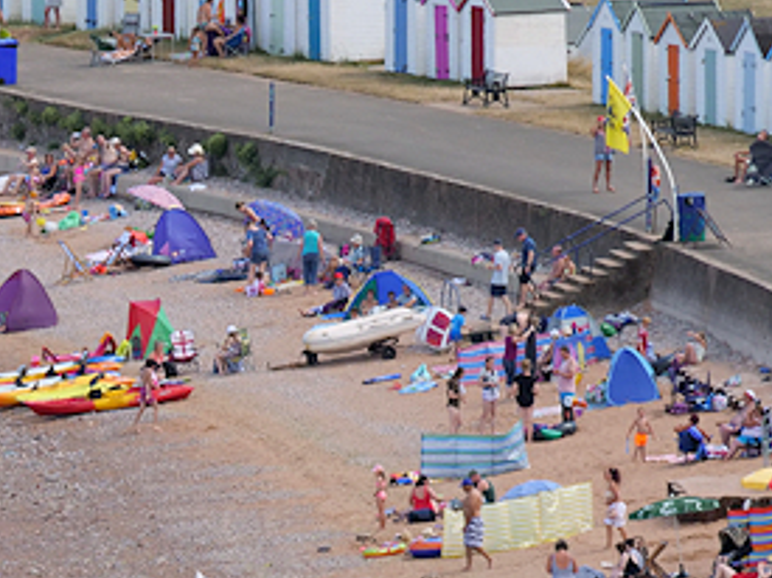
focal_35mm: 816
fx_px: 18190
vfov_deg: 1.8
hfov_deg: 2.4
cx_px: 115
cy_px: 497
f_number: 8
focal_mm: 140
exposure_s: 1/320
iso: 250
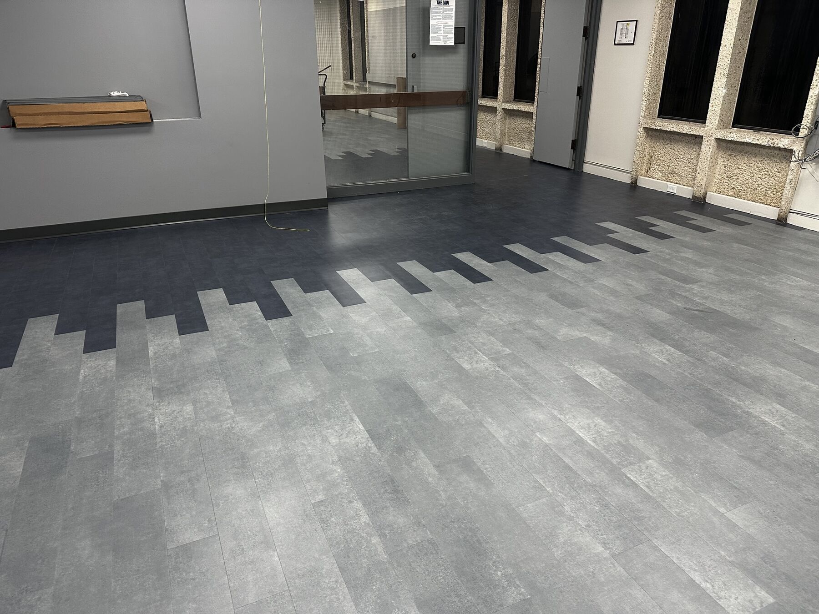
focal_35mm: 24
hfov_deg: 71.6
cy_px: 307
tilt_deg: -23.6
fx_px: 568
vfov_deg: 56.8
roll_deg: -0.3
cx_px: 410
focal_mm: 6.86
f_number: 1.78
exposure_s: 1/121
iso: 125
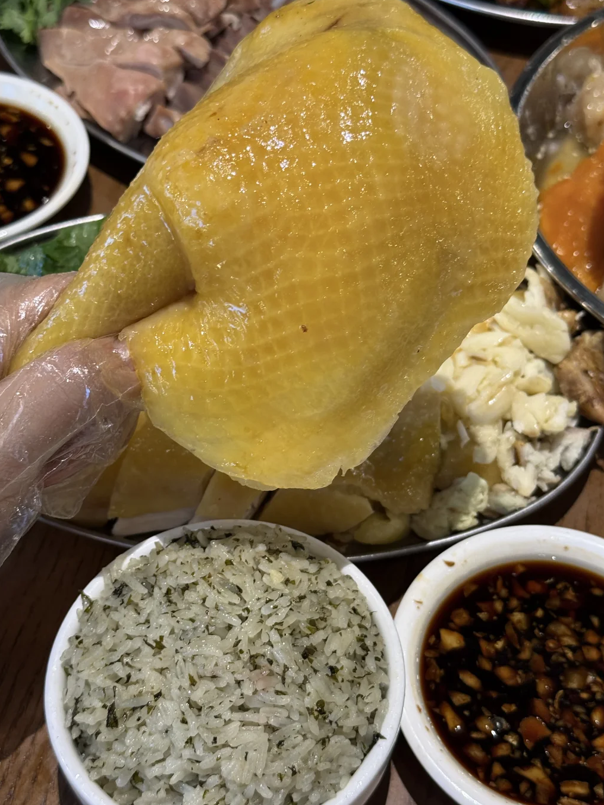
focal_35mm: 51
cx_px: 309
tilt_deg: -54.6
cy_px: 424
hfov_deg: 28.6
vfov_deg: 37.5
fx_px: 1187
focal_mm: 6.76
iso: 80
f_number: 1.78
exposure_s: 1/50
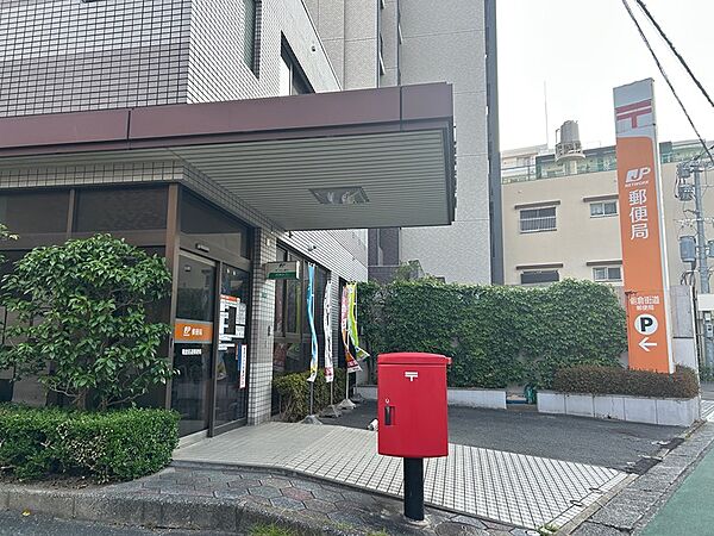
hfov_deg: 67.3
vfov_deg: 53.1
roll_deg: -0.6
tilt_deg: +9.1
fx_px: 536
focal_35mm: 26
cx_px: 357
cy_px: 268
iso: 50
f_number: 1.5
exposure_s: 1/431
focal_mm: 5.7
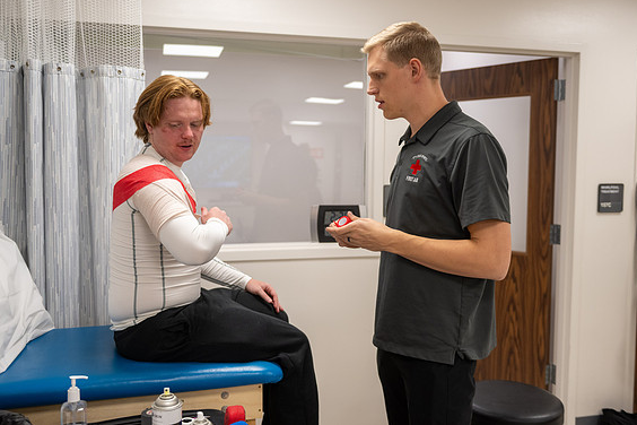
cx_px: 318
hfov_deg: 54.4
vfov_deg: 37.8
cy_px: 207
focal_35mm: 35
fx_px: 619
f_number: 2.8
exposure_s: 1/200
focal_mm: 34
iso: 800
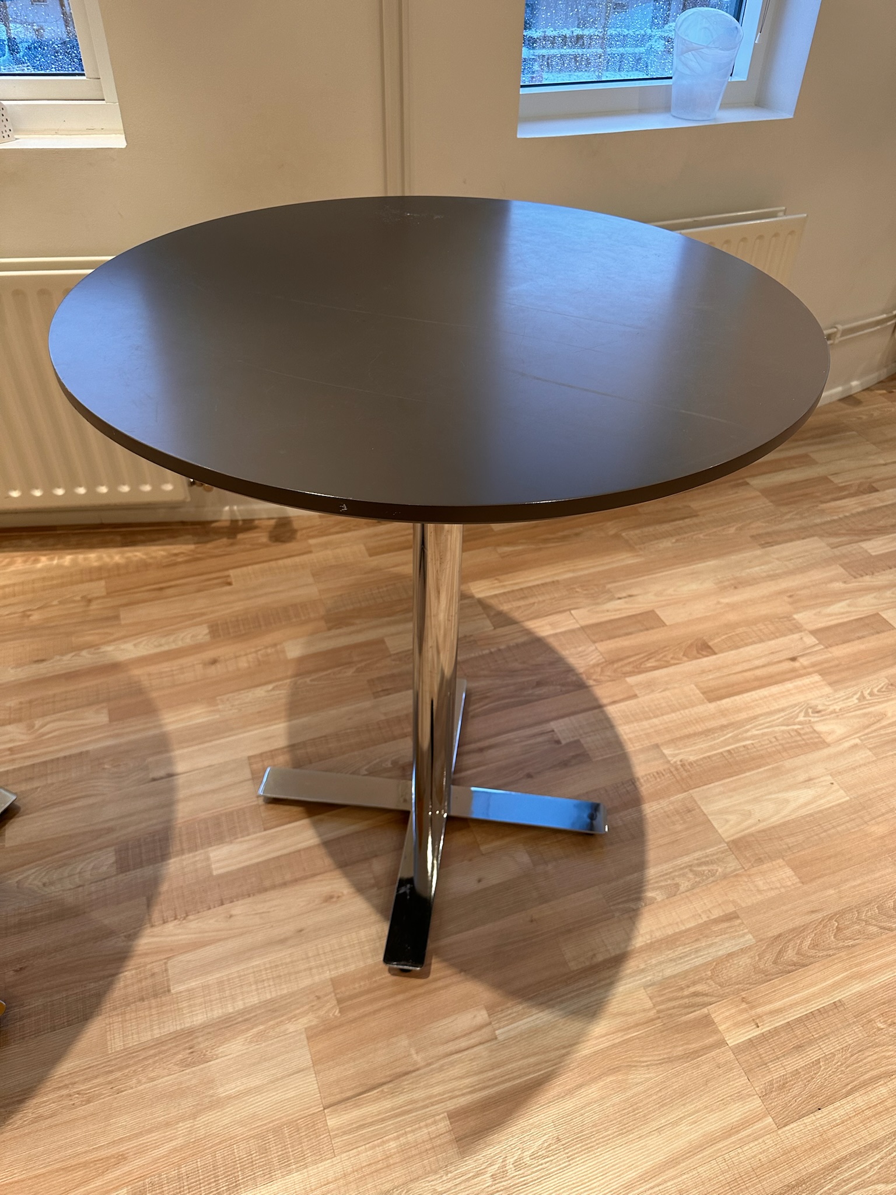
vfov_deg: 71.6
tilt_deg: -39.5
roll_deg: +0.0
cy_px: 598
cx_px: 448
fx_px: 828
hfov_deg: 56.8
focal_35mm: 24
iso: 160
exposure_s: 1/50
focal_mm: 6.86
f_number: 1.78
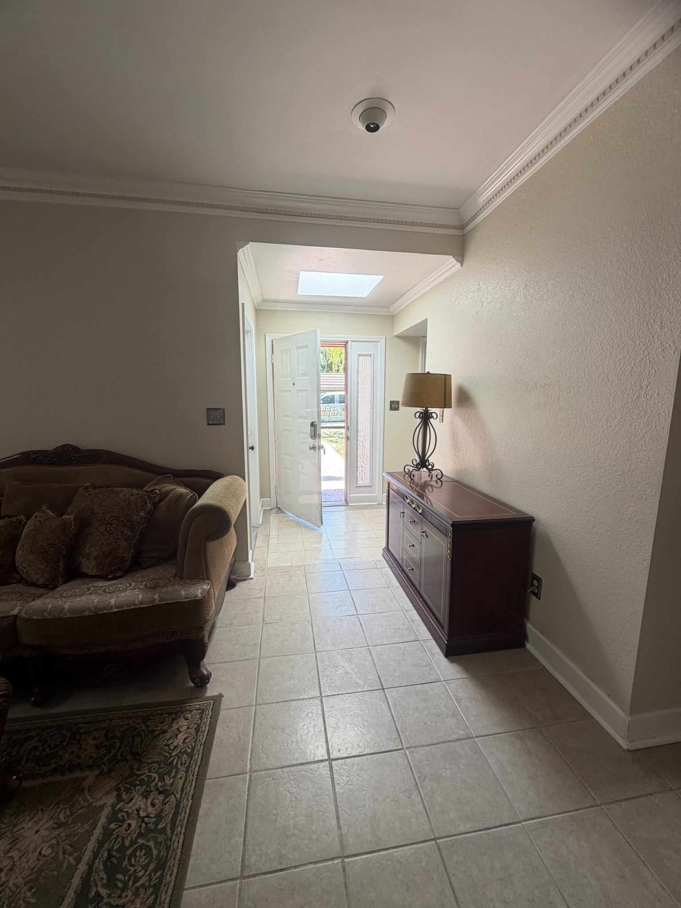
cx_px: 340
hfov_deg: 85.7
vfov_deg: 102.1
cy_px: 454
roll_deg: -0.2
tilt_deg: -8.9
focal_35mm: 14
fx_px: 367
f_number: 2.2
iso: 80
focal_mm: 2.22
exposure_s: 1/121
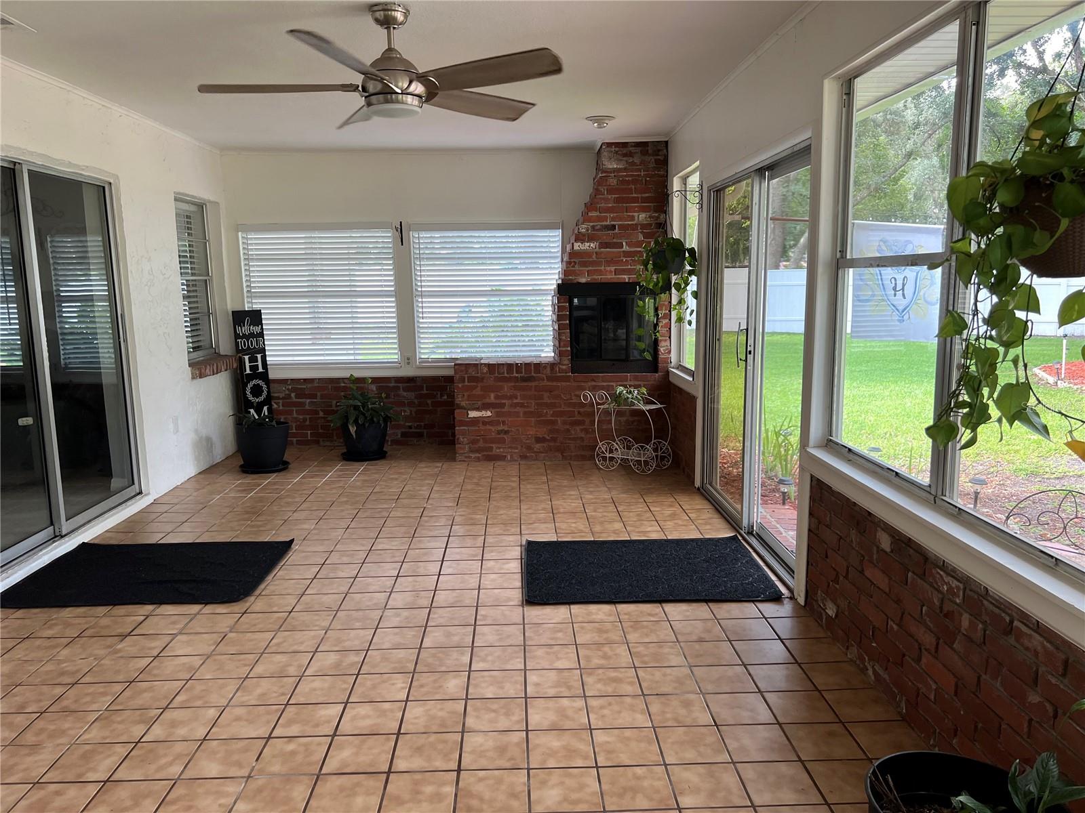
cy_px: 406
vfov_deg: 53.1
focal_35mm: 26
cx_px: 542
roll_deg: +1.7
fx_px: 815
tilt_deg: -8.7
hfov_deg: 67.3
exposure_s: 1/118
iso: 125
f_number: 1.5
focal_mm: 5.7
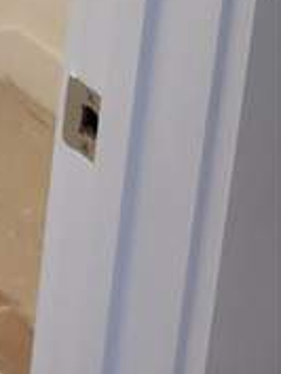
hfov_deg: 14.0
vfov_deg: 17.3
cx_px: -218
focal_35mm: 94
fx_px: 1016
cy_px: -285
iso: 100
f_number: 1.8
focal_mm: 5.4
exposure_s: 1/120
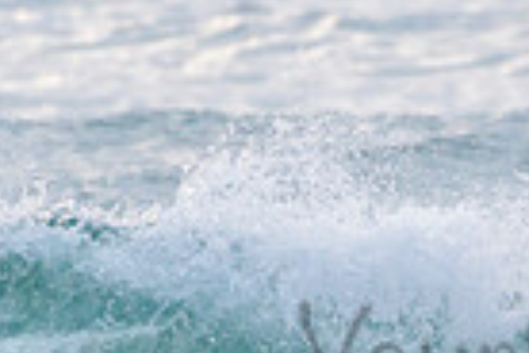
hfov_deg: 0.8
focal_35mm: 2582
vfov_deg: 0.5
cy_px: 314
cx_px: 660
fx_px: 37938
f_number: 5.6
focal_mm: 500
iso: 640
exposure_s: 1/1250
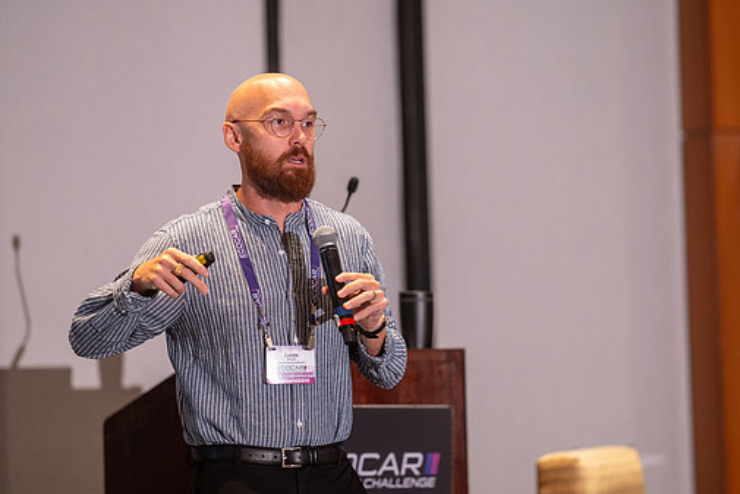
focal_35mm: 155
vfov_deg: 8.9
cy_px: 238
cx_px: 400
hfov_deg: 13.2
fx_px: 3187
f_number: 2
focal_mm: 135
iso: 1600
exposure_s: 1/200
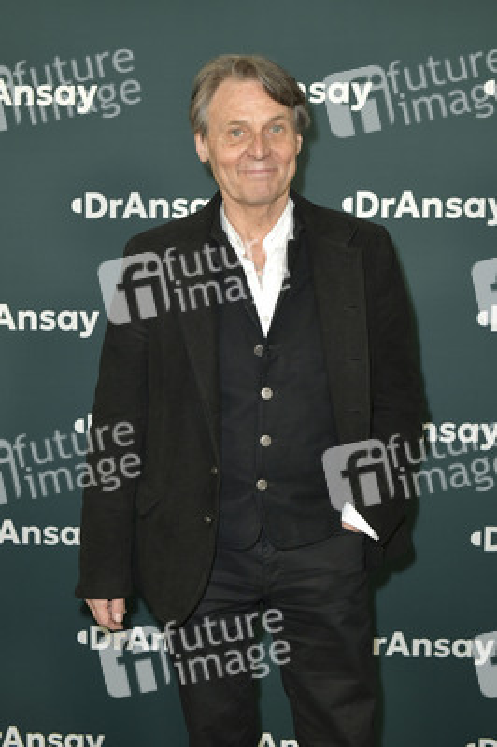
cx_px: 248
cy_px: 374
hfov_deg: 28.0
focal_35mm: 48
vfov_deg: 41.1
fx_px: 996
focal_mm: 48
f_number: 6.3
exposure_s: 1/250
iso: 1250
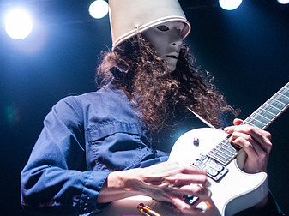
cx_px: 95
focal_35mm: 97
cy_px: 123
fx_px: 809
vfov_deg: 15.2
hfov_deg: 20.2
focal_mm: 35
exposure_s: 1/60
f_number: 2.8
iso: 1250
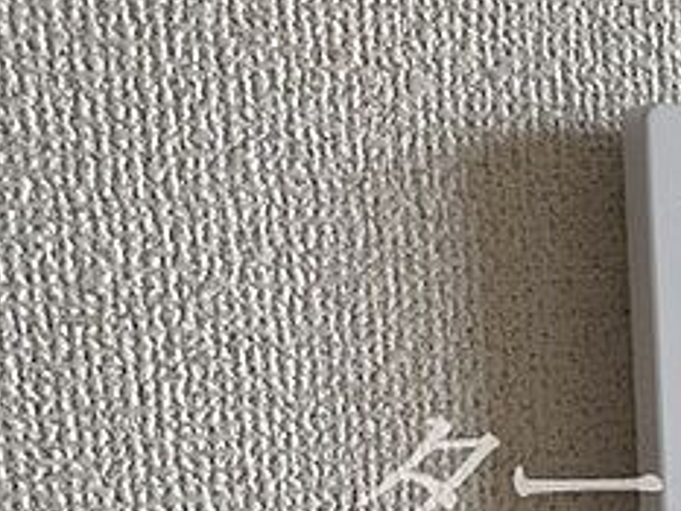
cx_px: 871
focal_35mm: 67
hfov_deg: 25.2
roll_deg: +0.9
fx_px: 1319
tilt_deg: -7.3
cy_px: 499
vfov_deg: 21.3
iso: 80
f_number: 1.8
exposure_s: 1/120
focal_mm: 4.25
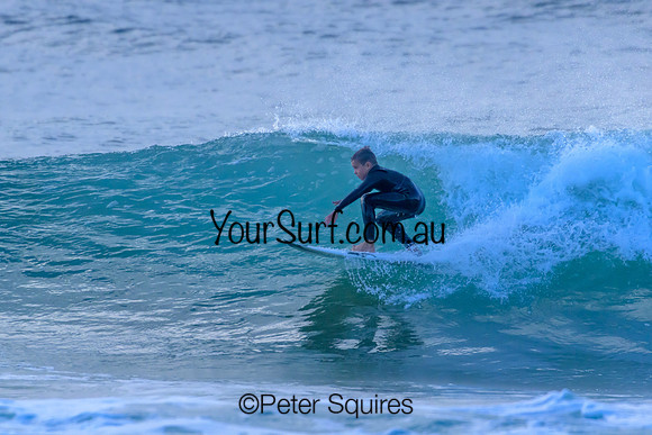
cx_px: 326
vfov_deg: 1.6
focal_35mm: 850
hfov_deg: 2.4
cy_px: 218
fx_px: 15397
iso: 4500
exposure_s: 1/2000
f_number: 11
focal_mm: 850
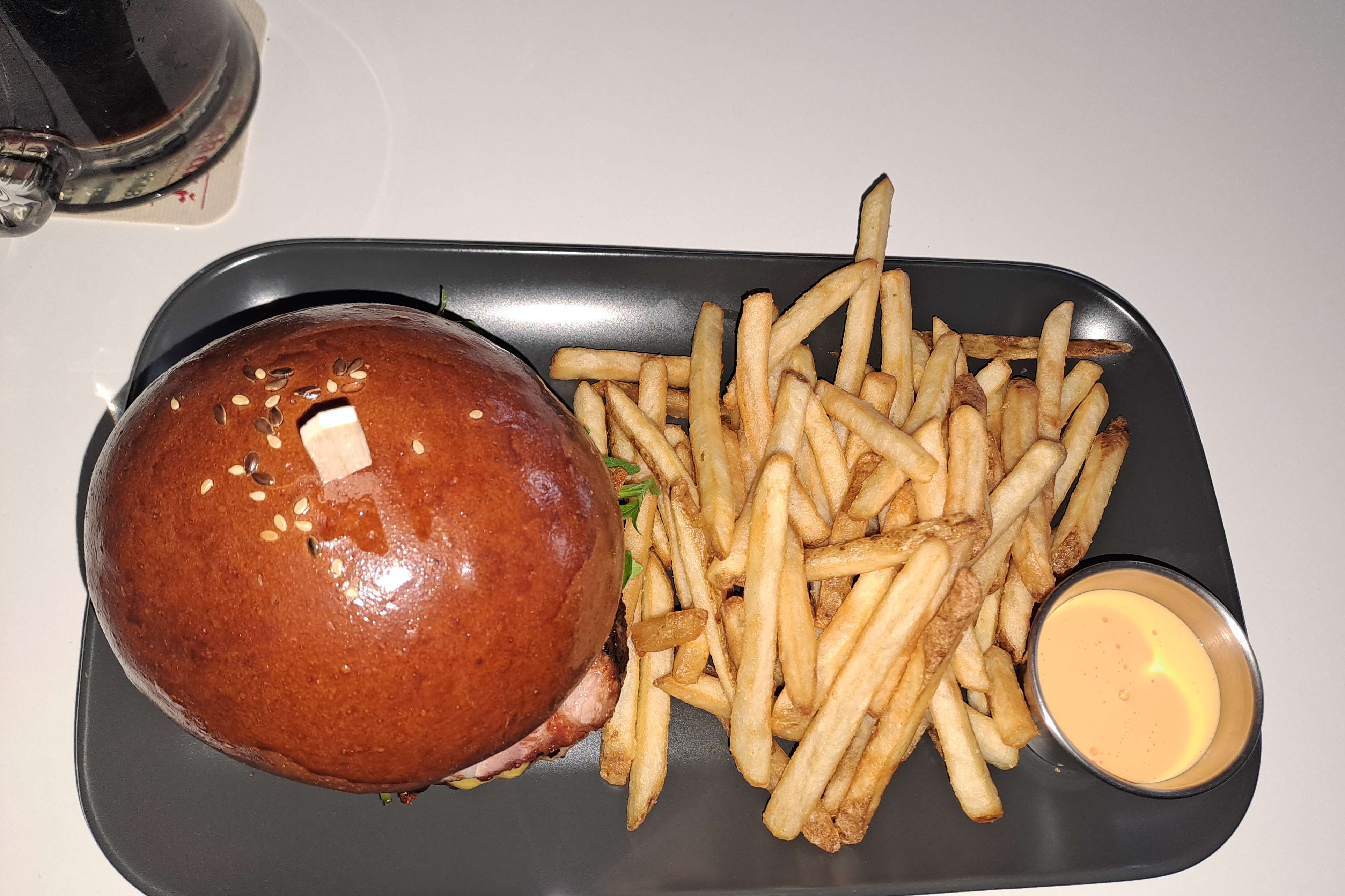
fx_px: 1009
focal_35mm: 27
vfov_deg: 47.8
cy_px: 505
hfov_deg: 67.4
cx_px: 696
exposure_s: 1/25
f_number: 1.8
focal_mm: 4.65
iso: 64
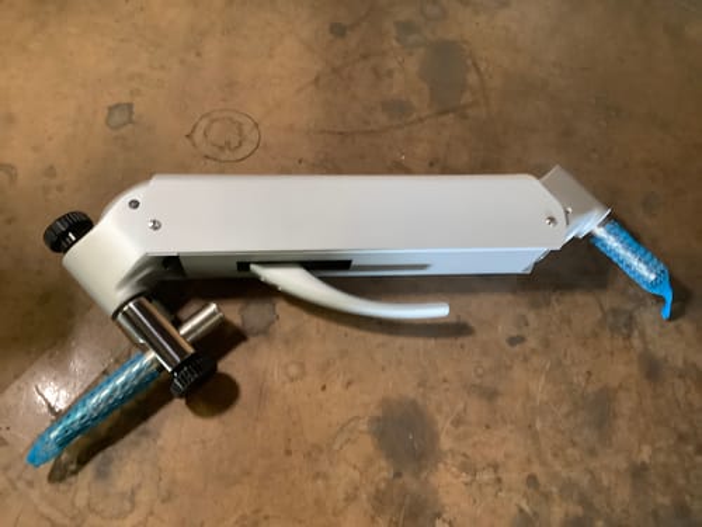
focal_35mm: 31
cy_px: 264
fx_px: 629
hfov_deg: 58.4
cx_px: 351
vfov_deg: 45.4
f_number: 2.4
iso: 320
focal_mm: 3.3
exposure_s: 1/33
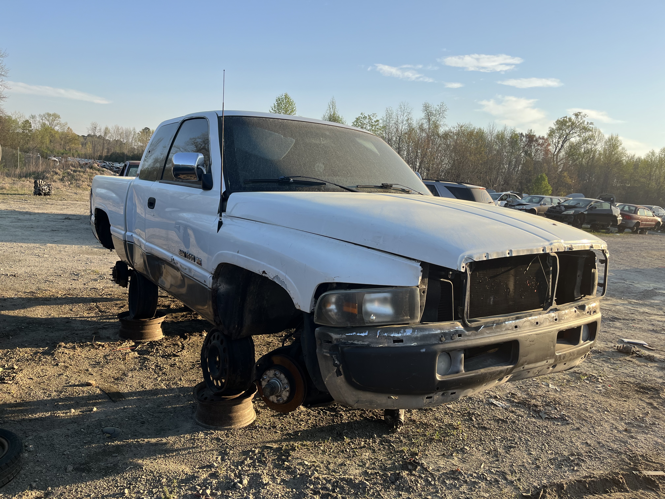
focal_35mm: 26
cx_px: 332
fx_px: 499
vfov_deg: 53.1
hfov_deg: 67.3
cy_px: 250
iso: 50
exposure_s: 1/1458
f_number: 1.6
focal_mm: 5.1
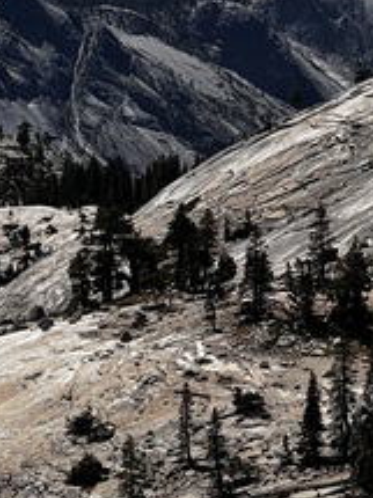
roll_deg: +2.0
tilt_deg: -5.8
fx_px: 2675
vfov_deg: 10.6
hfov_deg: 8.0
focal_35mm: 186
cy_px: 243
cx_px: 218
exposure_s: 1/1179
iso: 32
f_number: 2.8
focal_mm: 9
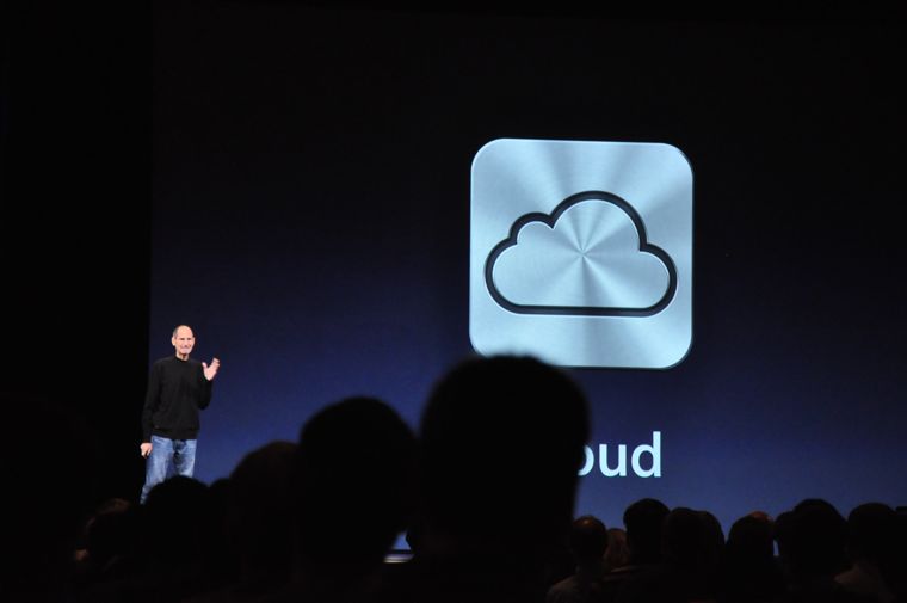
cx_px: 454
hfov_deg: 19.5
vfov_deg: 13.0
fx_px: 2643
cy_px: 302
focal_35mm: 105
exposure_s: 1/60
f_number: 5.3
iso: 1600
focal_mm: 70
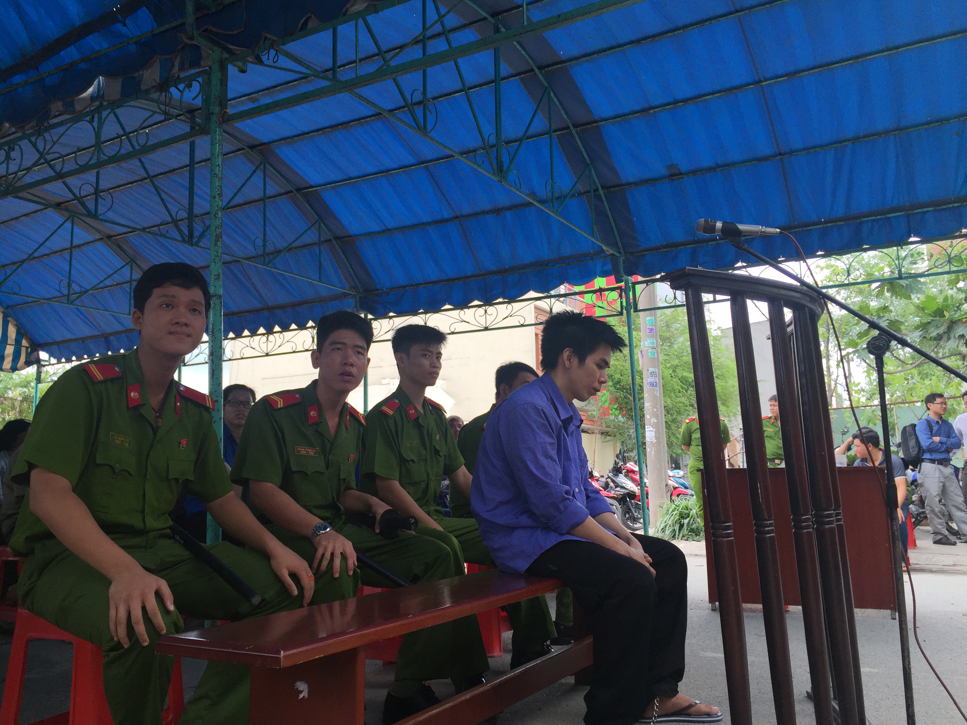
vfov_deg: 48.2
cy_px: 362
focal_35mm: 29
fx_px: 810
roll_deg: -1.2
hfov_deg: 61.7
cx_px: 484
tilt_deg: +8.7
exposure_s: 1/377
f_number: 2.2
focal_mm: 4.15
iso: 32
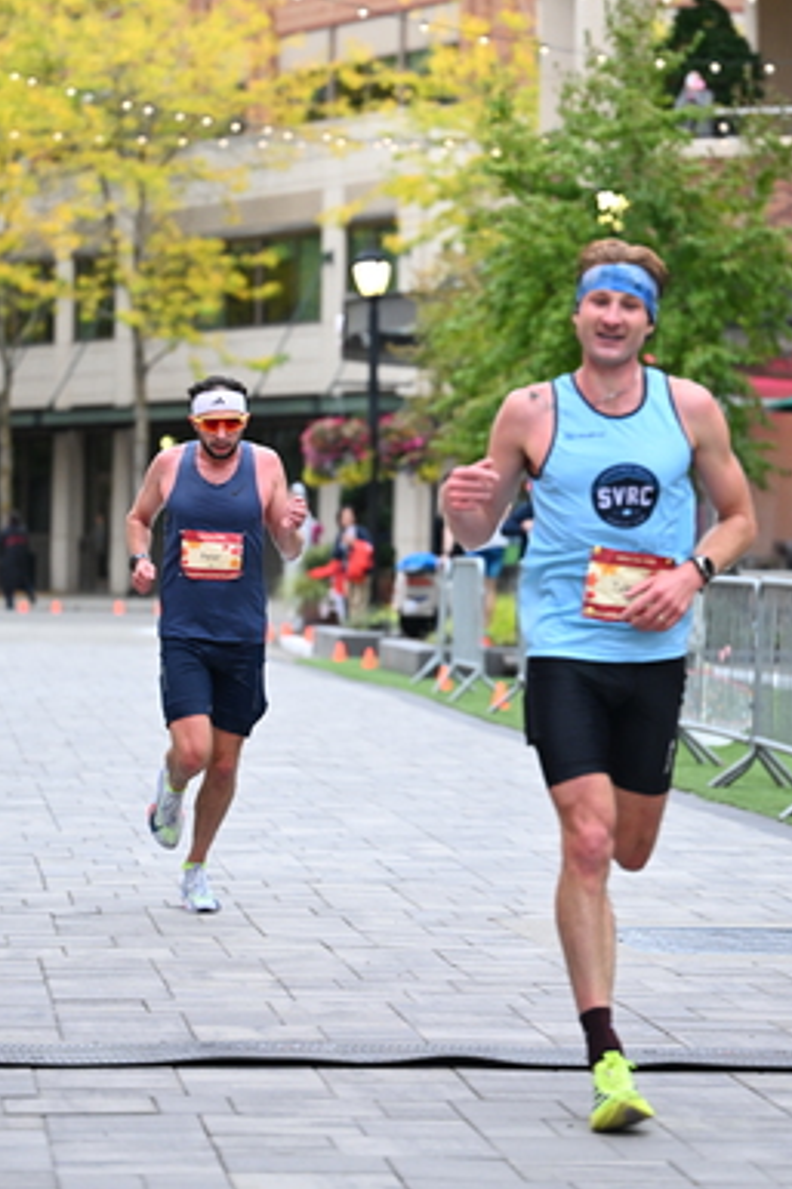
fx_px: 4426
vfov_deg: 15.3
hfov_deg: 10.2
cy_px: 484
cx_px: 396
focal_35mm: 134
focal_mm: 94
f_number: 2.8
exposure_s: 1/800
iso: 1600
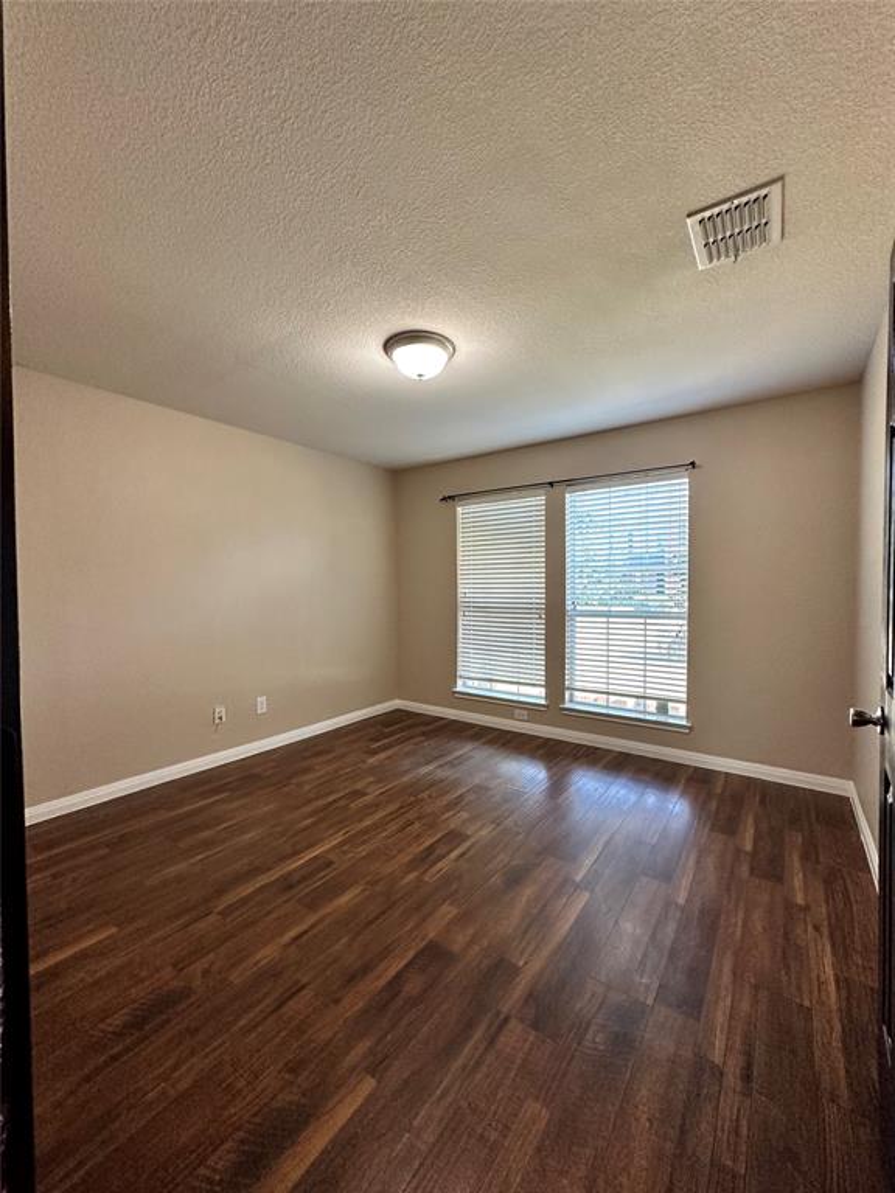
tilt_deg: -2.2
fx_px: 483
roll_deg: -0.3
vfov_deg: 102.1
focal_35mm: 14
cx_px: 448
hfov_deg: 85.7
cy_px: 596
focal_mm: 2.22
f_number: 2.2
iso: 250
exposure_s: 1/120
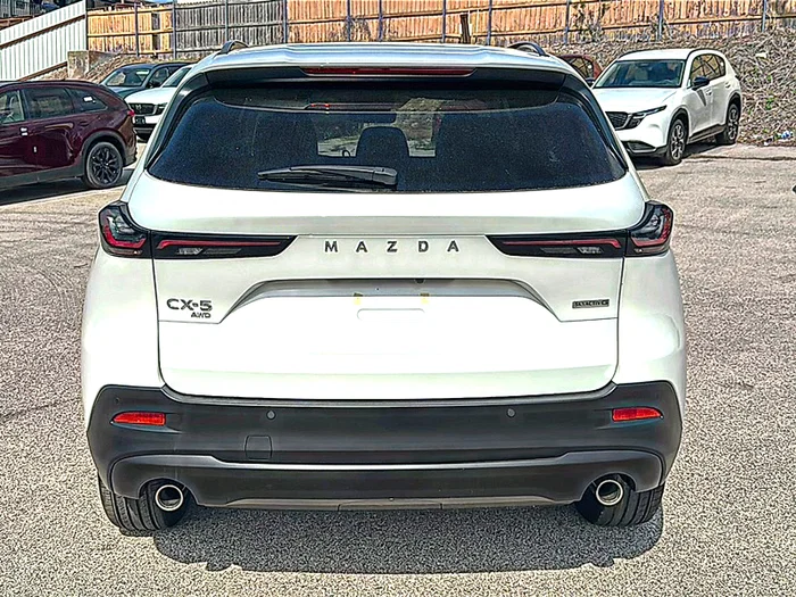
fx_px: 828
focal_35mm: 36
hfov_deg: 51.4
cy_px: 298
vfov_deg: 39.7
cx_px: 398
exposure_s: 1/10989
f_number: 1.78
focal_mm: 6.86
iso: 64
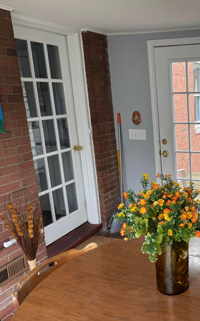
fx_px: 297
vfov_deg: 56.7
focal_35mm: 34
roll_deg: +1.6
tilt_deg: -12.0
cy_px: 160
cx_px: 206
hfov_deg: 33.7
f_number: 1.78
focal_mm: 6.76
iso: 64
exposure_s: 1/241
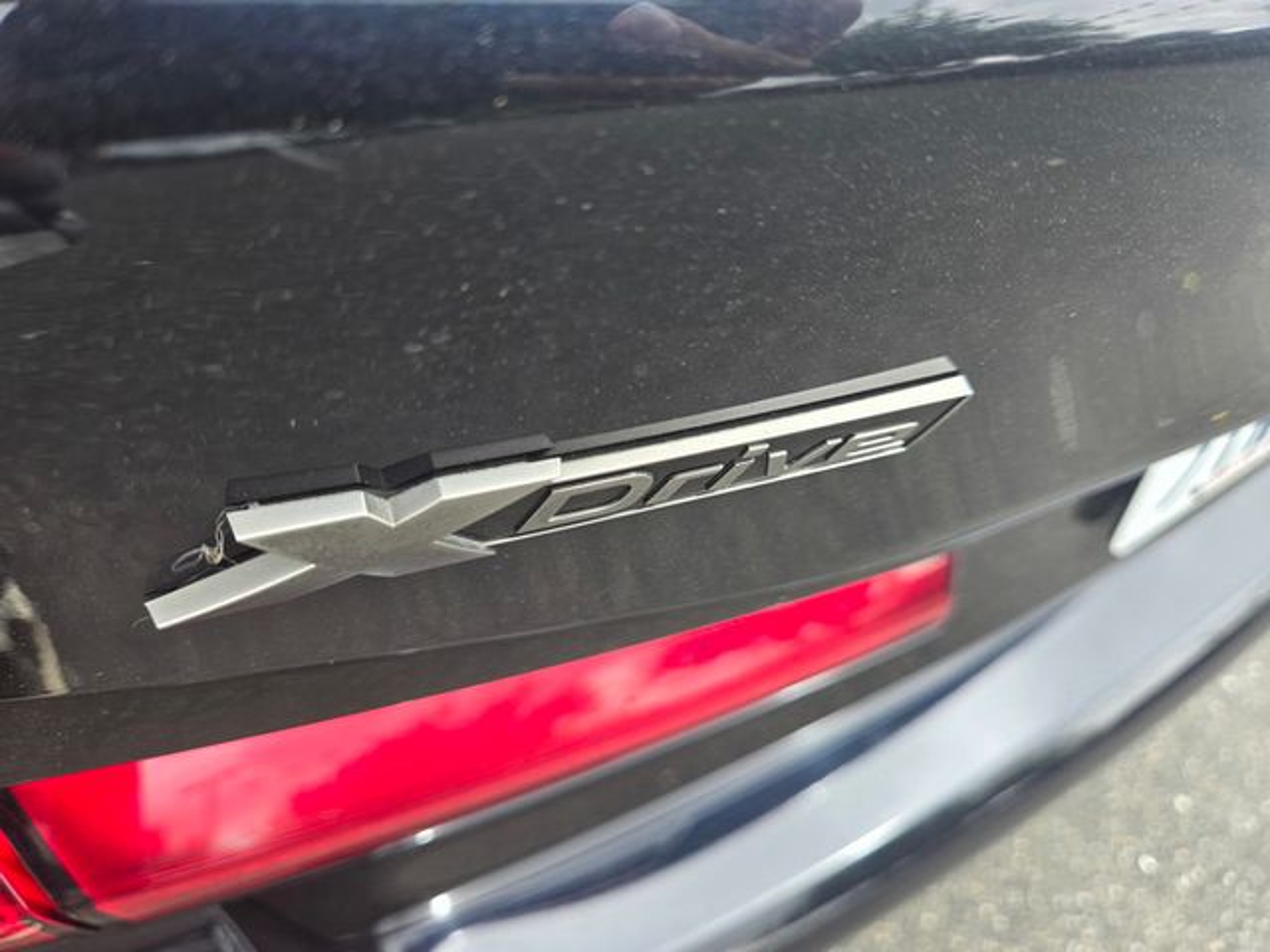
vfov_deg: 58.9
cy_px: 476
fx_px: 844
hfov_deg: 73.9
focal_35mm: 23
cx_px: 635
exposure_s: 1/101
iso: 25
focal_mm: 5.4
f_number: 1.8
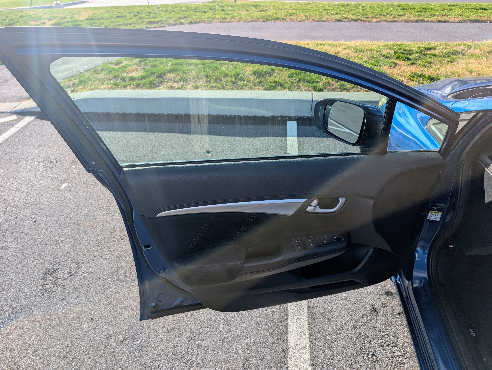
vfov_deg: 56.9
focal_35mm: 24
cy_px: 185
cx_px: 246
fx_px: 342
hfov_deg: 71.5
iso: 21
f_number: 1.68
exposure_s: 1/4184
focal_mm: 6.9
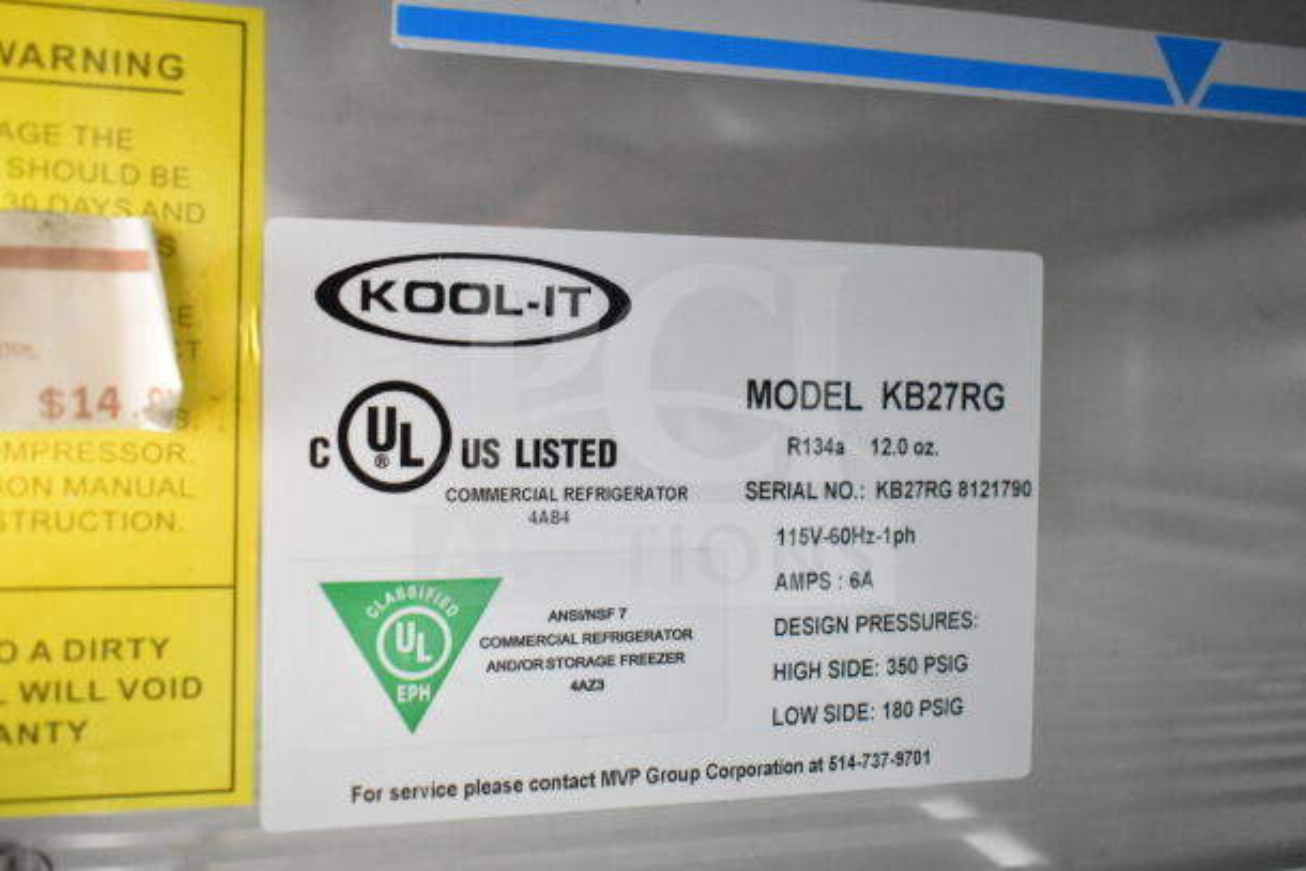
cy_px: 436
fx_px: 1197
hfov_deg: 57.2
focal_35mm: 33
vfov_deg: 40.0
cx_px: 653
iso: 11400
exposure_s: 1/30
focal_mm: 22
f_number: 3.8
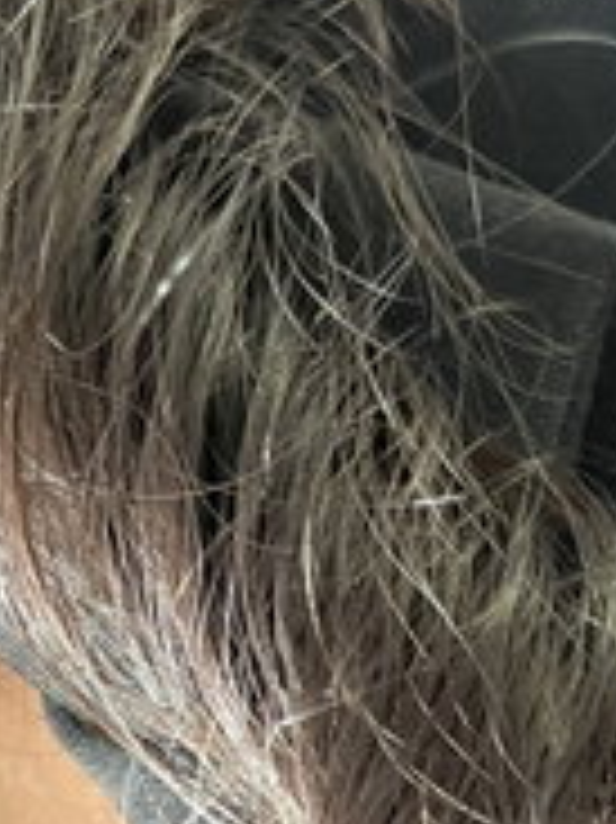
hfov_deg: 19.5
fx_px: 1734
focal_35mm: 73
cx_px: -9
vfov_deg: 23.4
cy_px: 1096
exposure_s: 1/41
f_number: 1.6
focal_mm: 5.1
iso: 500
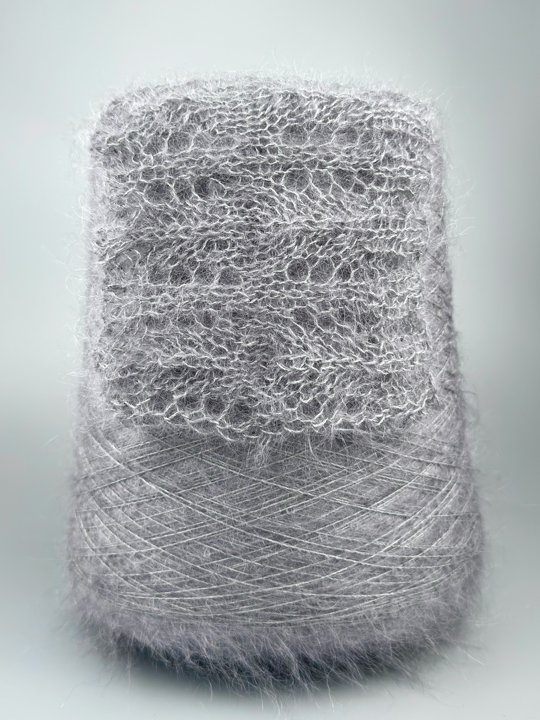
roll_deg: -0.6
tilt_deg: -3.9
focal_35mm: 24
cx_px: 270
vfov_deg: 71.6
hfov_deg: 56.8
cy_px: 360
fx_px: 499
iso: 80
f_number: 1.78
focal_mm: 6.76
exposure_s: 1/664
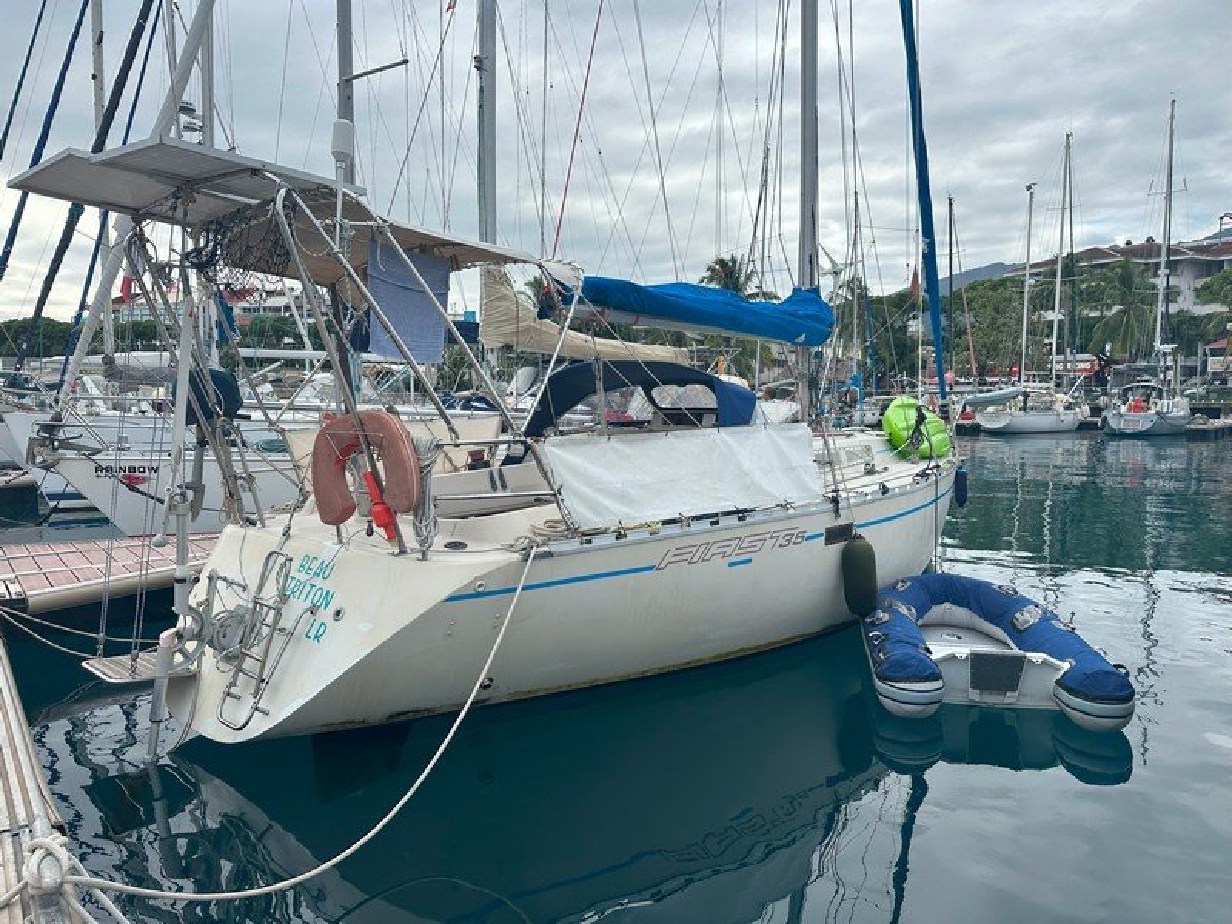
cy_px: 462
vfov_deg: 56.8
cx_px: 616
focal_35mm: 24
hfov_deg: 71.6
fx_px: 854
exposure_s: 1/2469
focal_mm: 6.86
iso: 80
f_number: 1.78
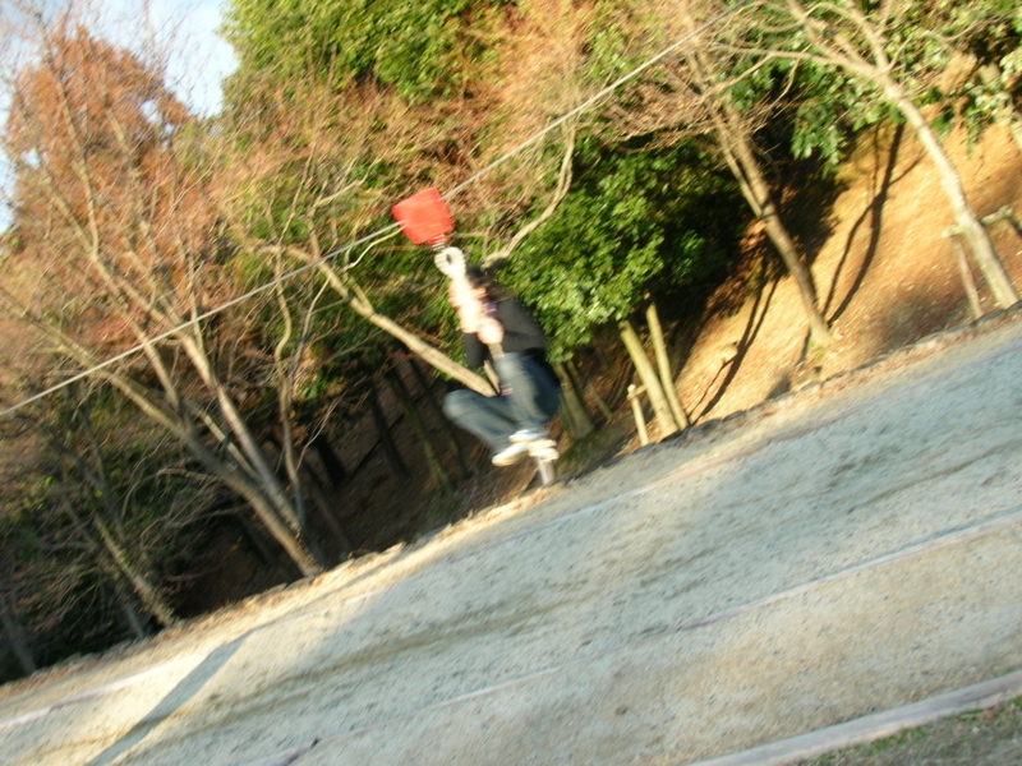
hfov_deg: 41.2
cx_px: 511
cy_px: 383
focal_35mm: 46
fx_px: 1358
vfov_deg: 31.5
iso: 50
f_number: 5.4
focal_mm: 7.7
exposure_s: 1/47
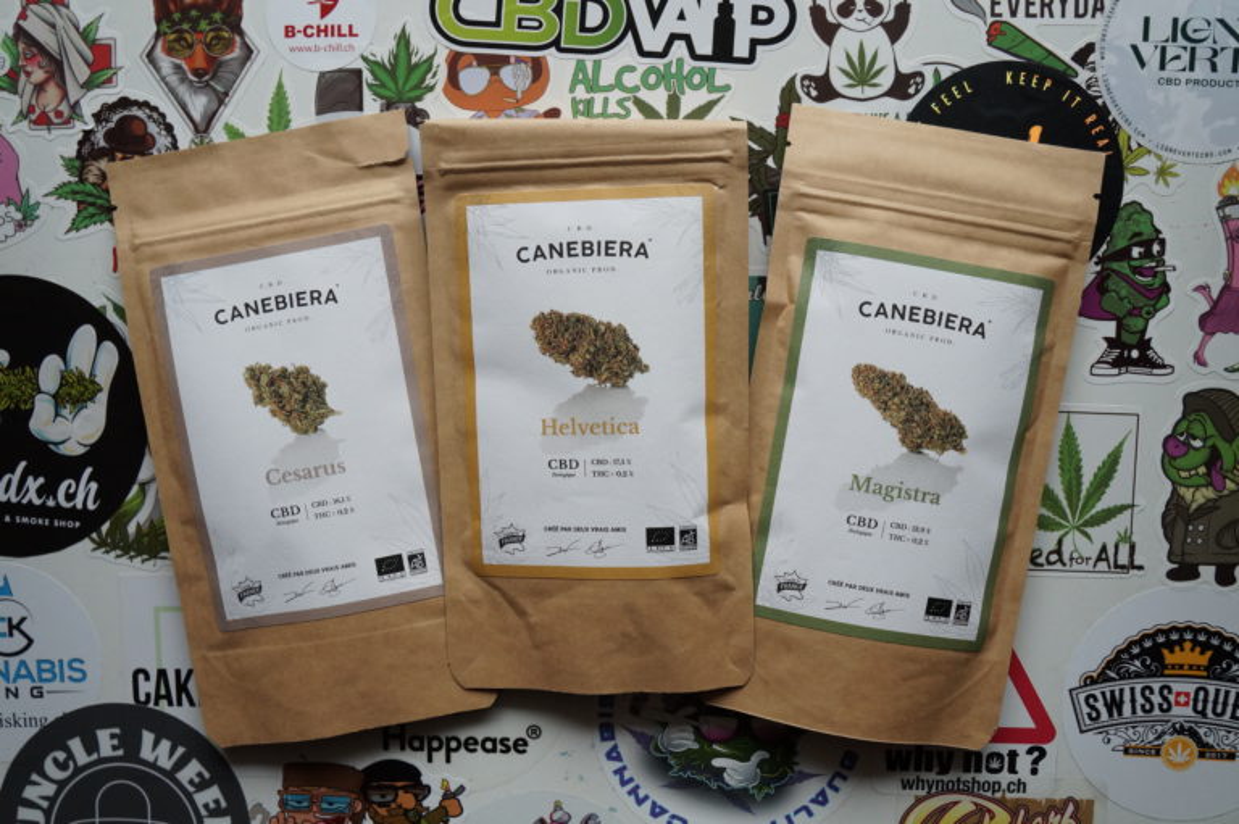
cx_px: 620
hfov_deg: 62.0
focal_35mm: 30
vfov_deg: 43.6
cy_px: 412
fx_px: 1032
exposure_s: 1/125
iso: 800
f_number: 7.1
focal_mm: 20
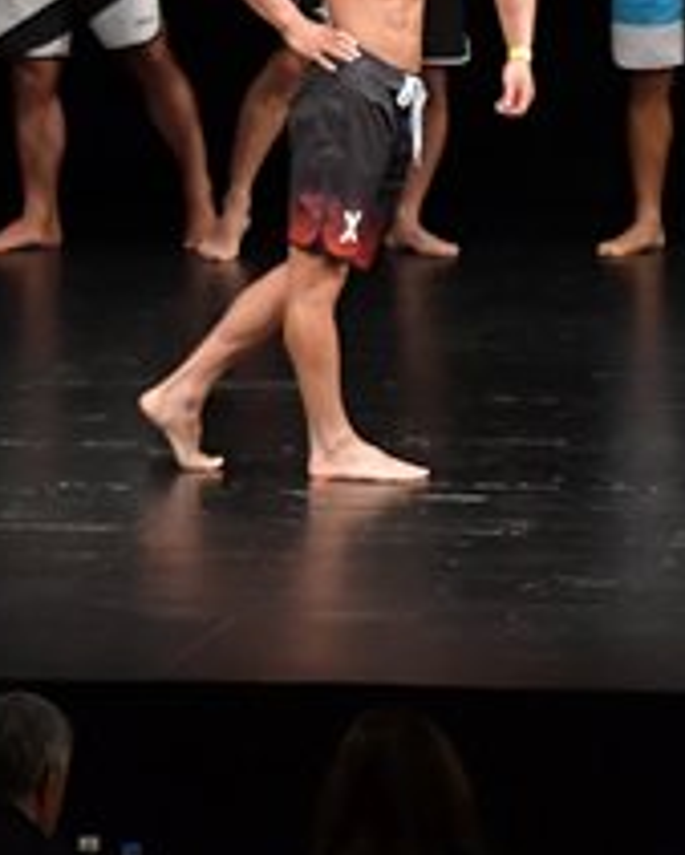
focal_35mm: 438
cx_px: 1449
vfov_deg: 4.4
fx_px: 11092
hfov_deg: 3.5
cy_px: -126
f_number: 5.6
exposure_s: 1/400
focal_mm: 85
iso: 3200
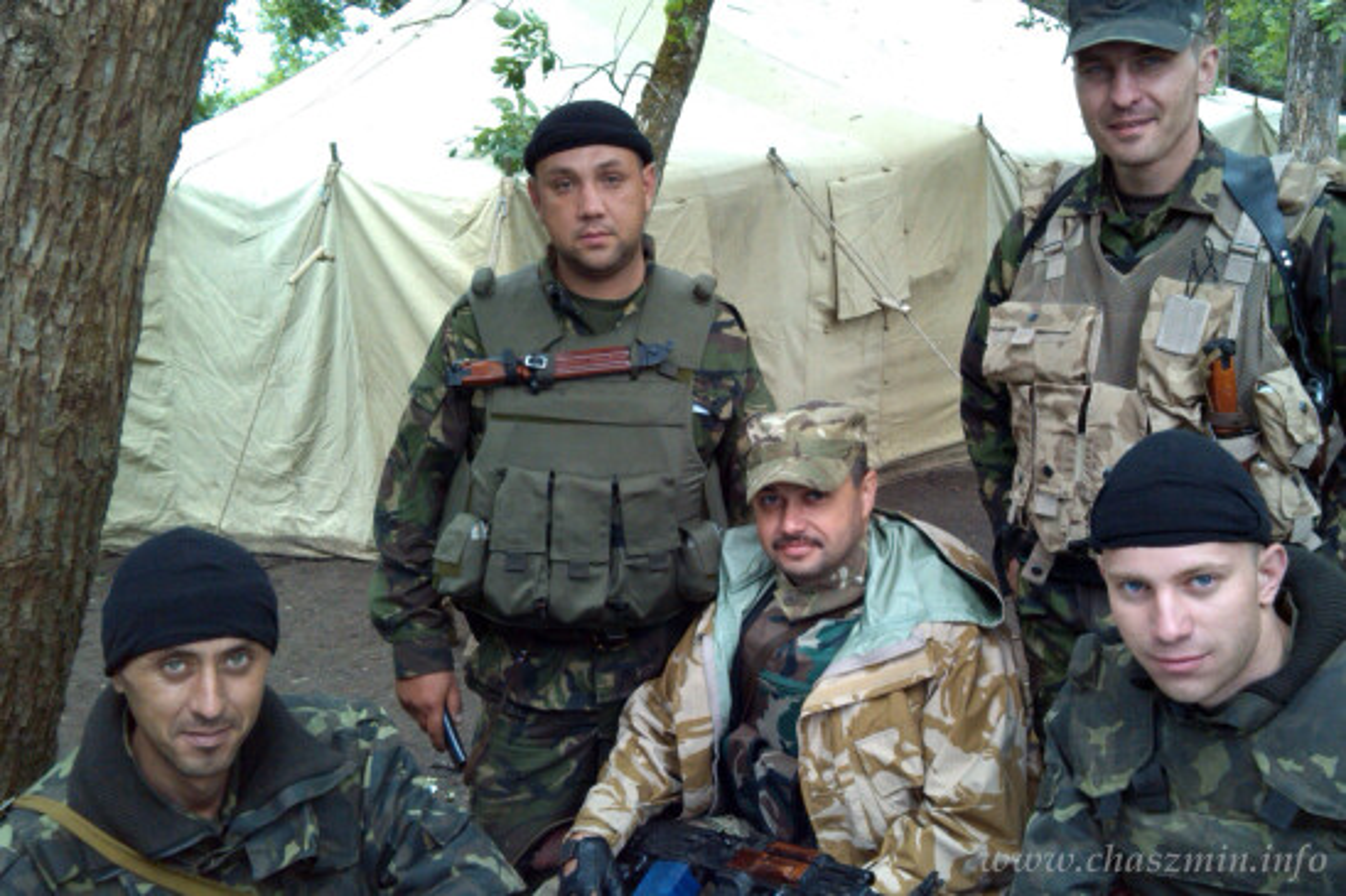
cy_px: 448
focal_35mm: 78
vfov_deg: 17.5
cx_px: 673
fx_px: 2915
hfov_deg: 26.0
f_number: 4.8
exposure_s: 1/60
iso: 400
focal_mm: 52
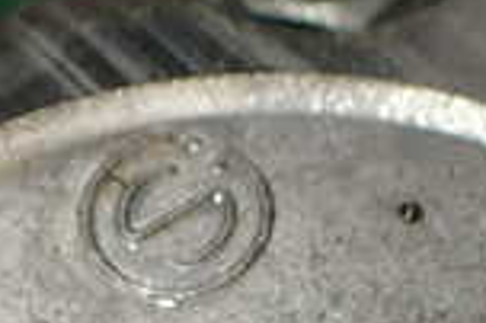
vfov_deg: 10.5
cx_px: 237
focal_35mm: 123
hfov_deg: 16.7
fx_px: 1659
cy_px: 572
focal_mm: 5.4
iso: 200
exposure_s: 1/125
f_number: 2.3
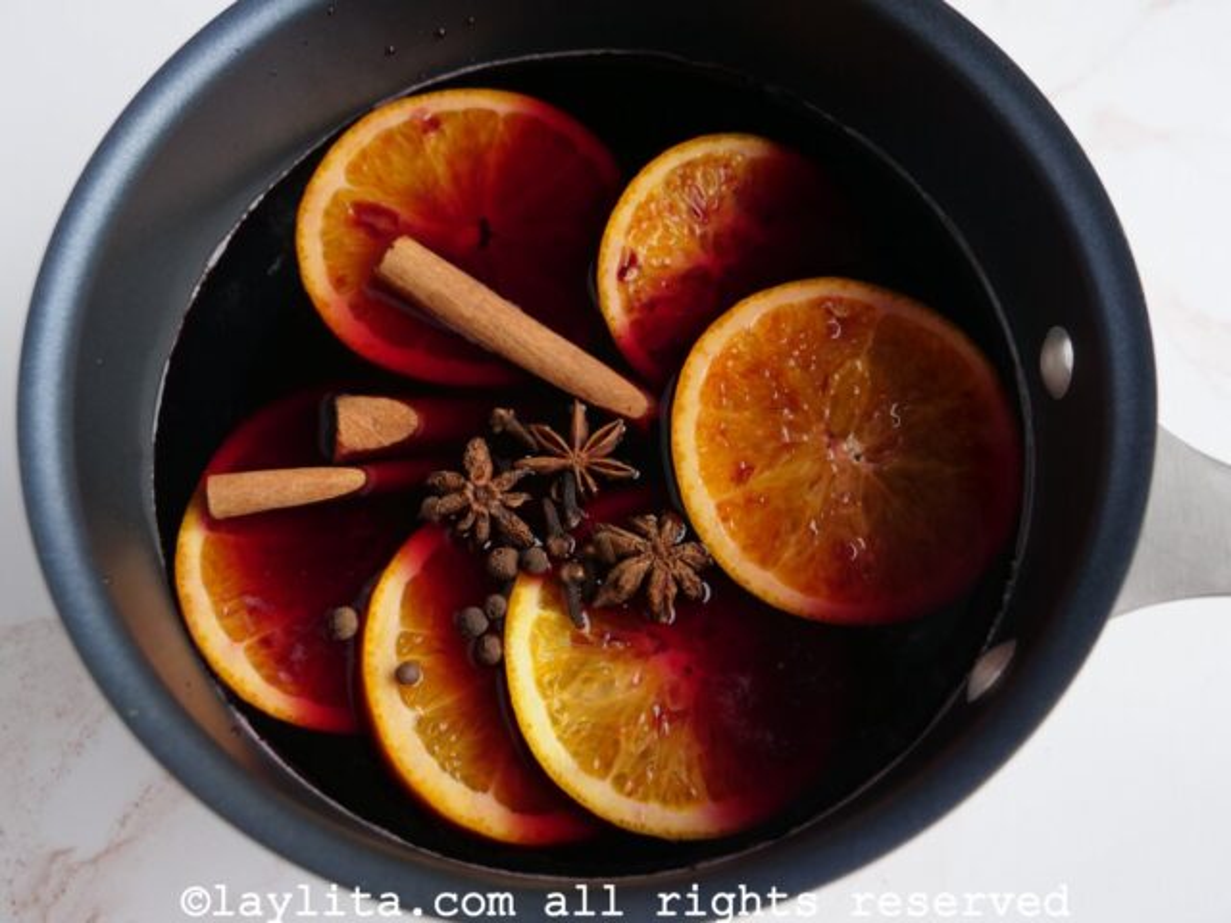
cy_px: 462
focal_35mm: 32
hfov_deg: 56.8
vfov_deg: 44.2
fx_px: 1138
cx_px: 616
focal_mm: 16
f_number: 3.4
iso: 800
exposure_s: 1/60
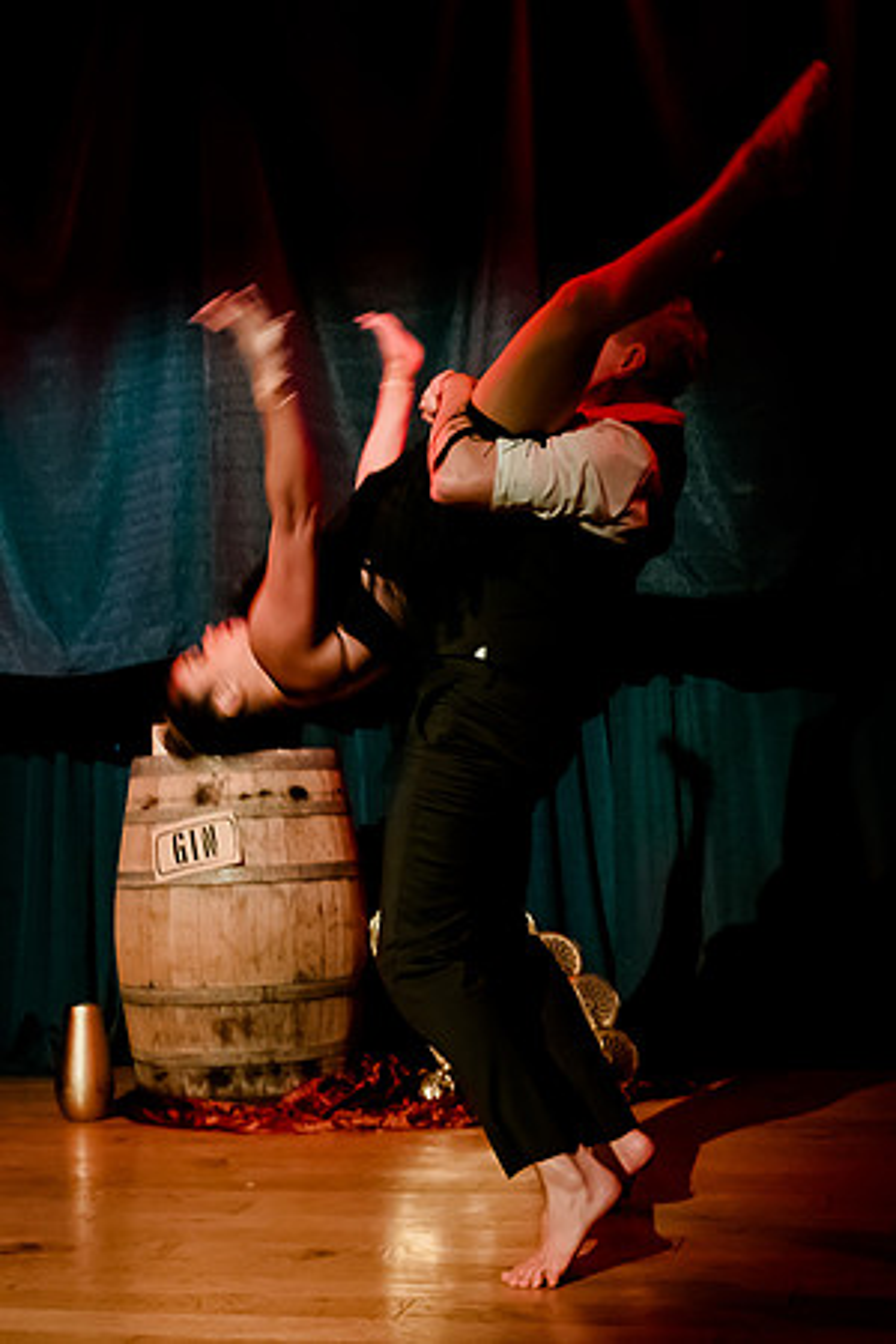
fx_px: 2008
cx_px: 341
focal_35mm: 54
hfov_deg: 25.1
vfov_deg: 37.0
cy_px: 589
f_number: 2.8
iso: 5000
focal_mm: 29
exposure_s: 1/100
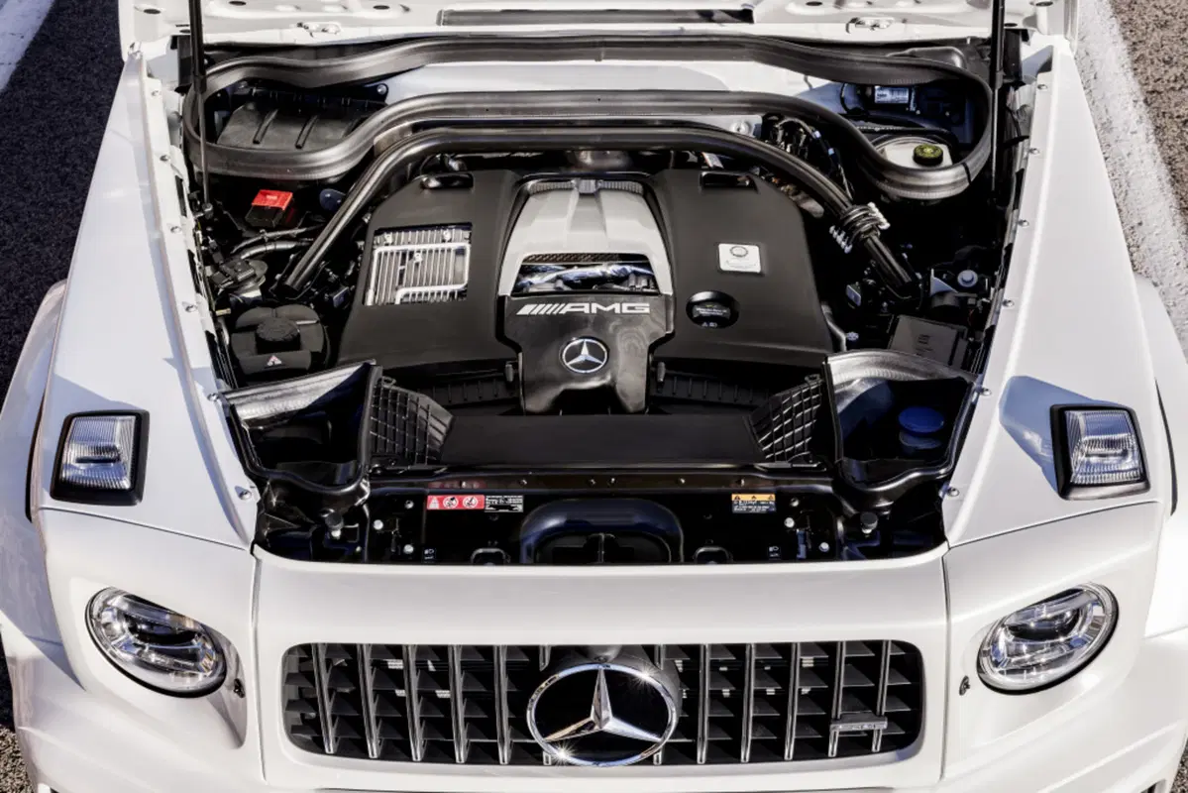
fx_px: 1914
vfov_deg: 23.4
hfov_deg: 34.5
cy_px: 396
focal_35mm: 58
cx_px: 594
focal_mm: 58
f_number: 16
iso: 100
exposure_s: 1/50
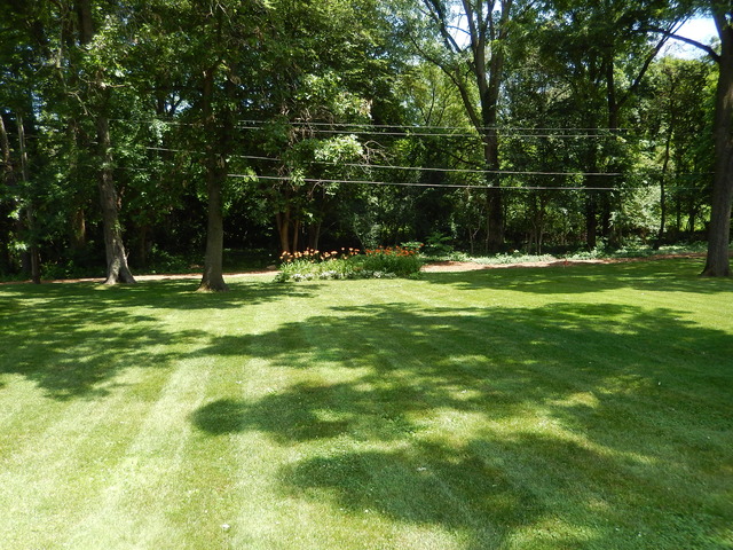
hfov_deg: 69.4
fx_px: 529
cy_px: 275
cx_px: 366
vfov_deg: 54.9
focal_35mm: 25
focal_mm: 4.5
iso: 125
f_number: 3.4
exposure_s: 1/320
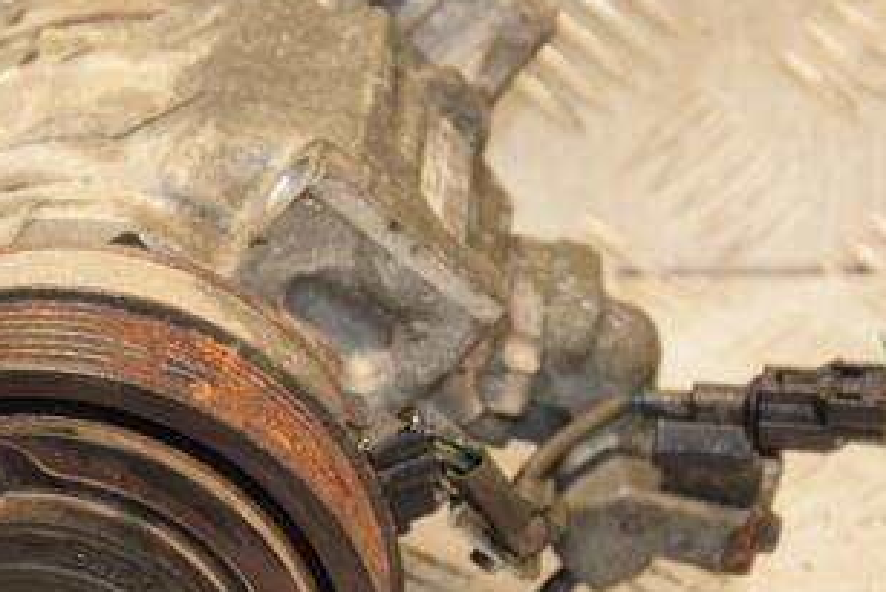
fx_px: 6500
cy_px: 410
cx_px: 205
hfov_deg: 7.8
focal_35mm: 264
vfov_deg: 5.2
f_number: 5.6
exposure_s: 1/100
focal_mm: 90
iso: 800
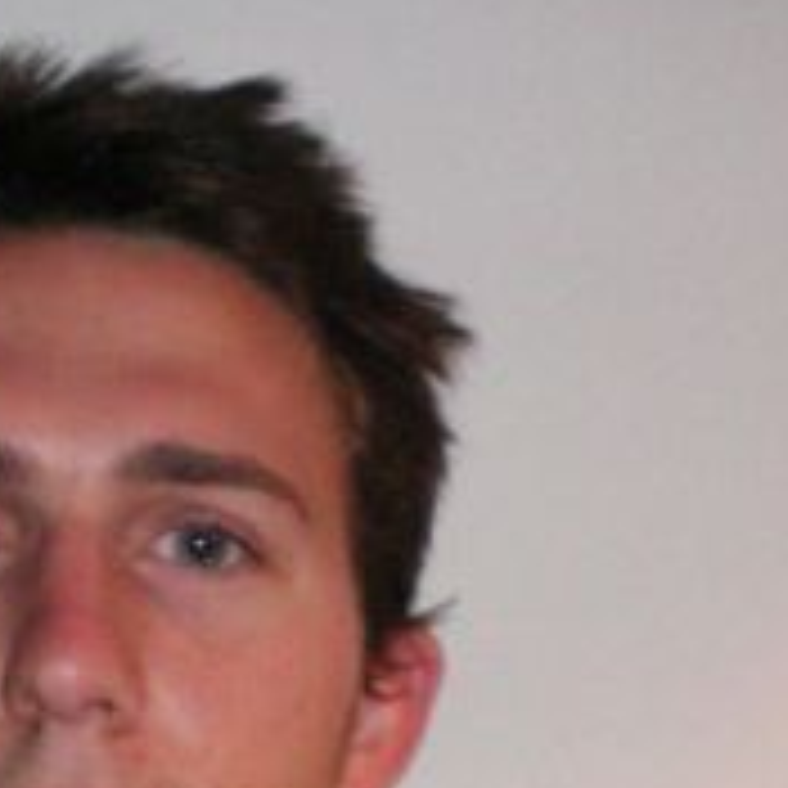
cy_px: 698
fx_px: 3219
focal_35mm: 125
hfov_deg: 13.8
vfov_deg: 13.8
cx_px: 106
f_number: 4.6
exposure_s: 1/60
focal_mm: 6.3
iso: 400
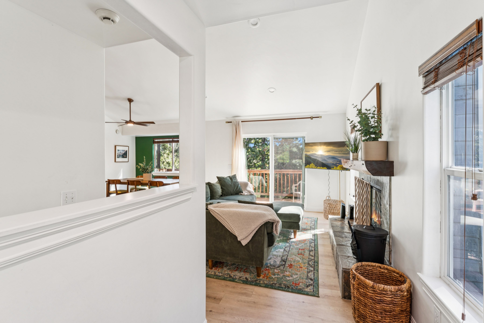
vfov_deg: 71.7
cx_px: 242
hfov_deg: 94.6
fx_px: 223
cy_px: 162
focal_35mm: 17
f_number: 13
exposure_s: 1/3.33
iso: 100
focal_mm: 16.6
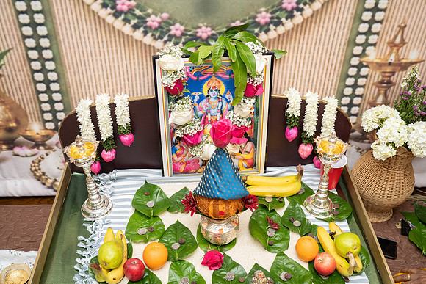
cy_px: 142
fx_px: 443
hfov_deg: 51.4
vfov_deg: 35.6
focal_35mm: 37
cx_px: 213
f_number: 3.2
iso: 800
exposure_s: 1/160
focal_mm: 36
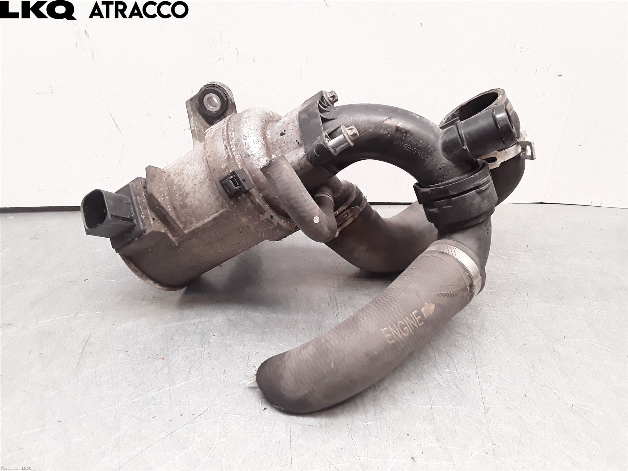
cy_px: 236
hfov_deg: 63.4
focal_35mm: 28
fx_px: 508
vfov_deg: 49.7
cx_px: 314
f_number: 1.9
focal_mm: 2.91
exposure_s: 1/100
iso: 100
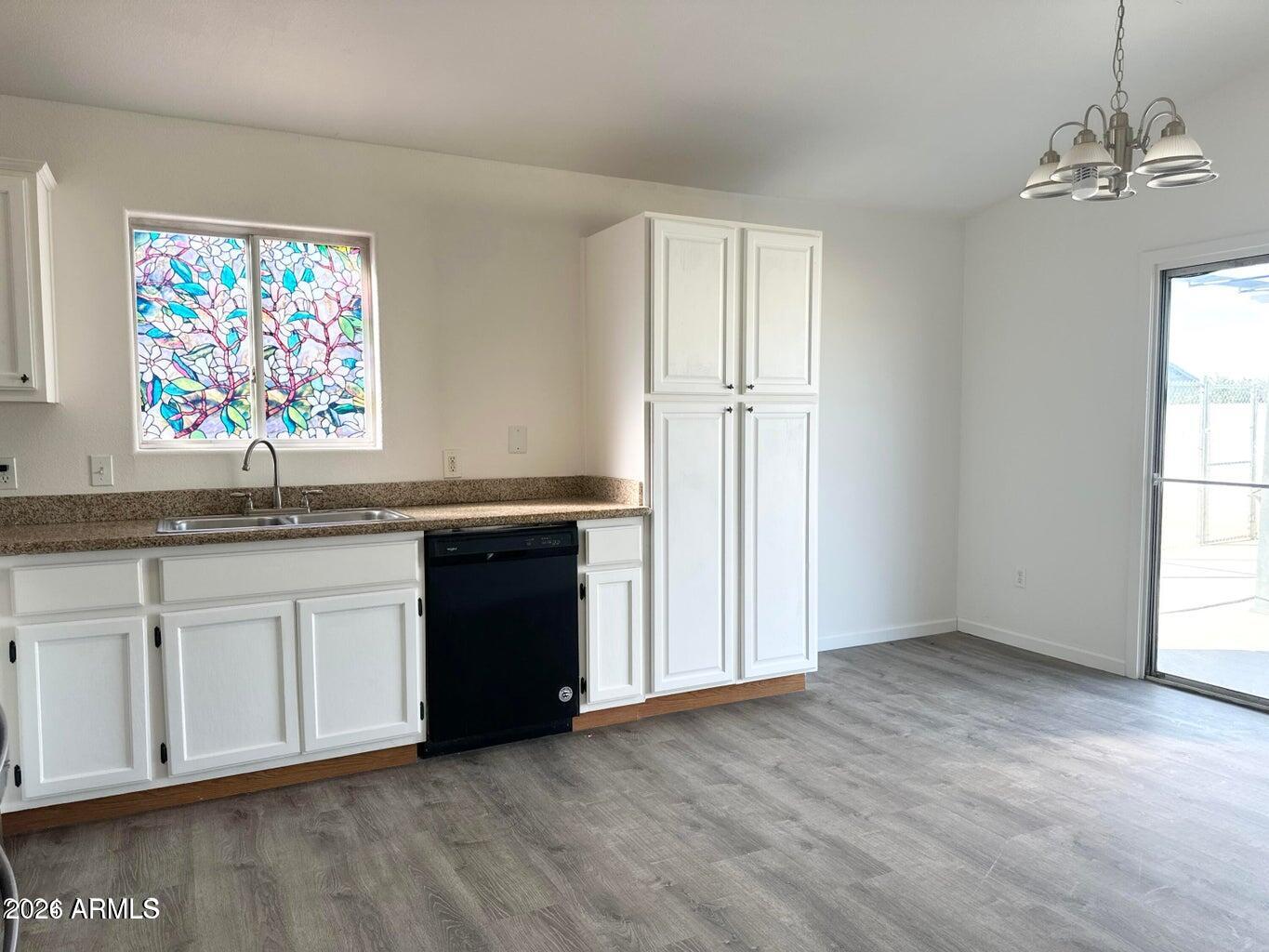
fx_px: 880
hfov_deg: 71.6
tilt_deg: -3.5
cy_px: 476
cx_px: 634
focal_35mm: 24
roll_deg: +0.0
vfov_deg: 56.8
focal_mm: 6.86
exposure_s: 1/304
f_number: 1.78
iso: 80
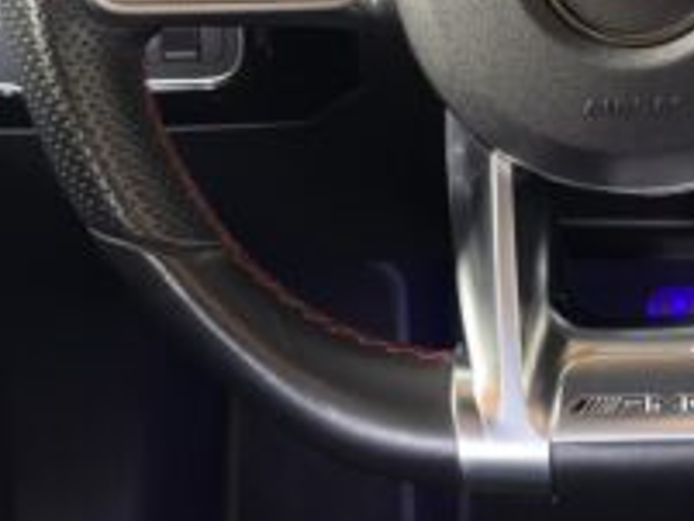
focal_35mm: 111
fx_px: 2227
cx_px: 684
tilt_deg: -22.5
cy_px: -71
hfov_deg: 17.3
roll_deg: +1.8
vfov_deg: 13.1
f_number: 1.6
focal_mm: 5.96
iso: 400
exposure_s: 1/24
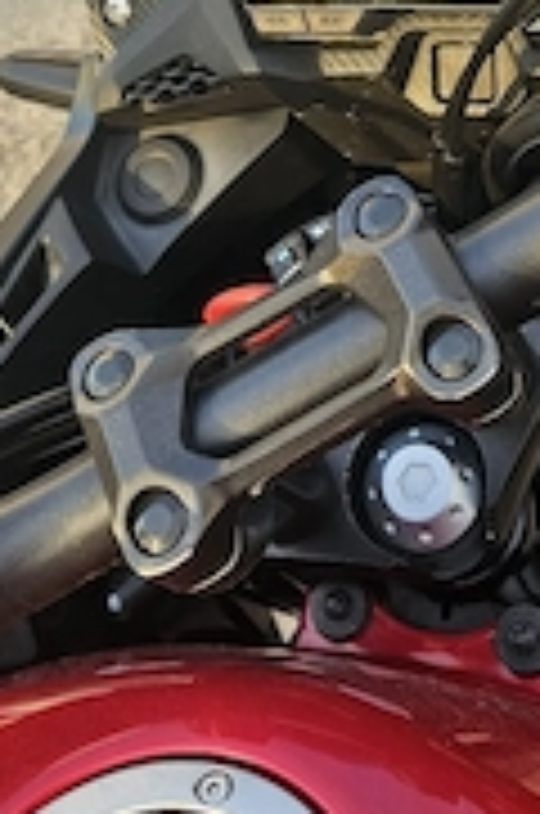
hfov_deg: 25.3
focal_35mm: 53
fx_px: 1197
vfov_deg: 34.9
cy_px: 45
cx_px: 364
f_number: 1.8
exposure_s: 1/192
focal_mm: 5.4
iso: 50
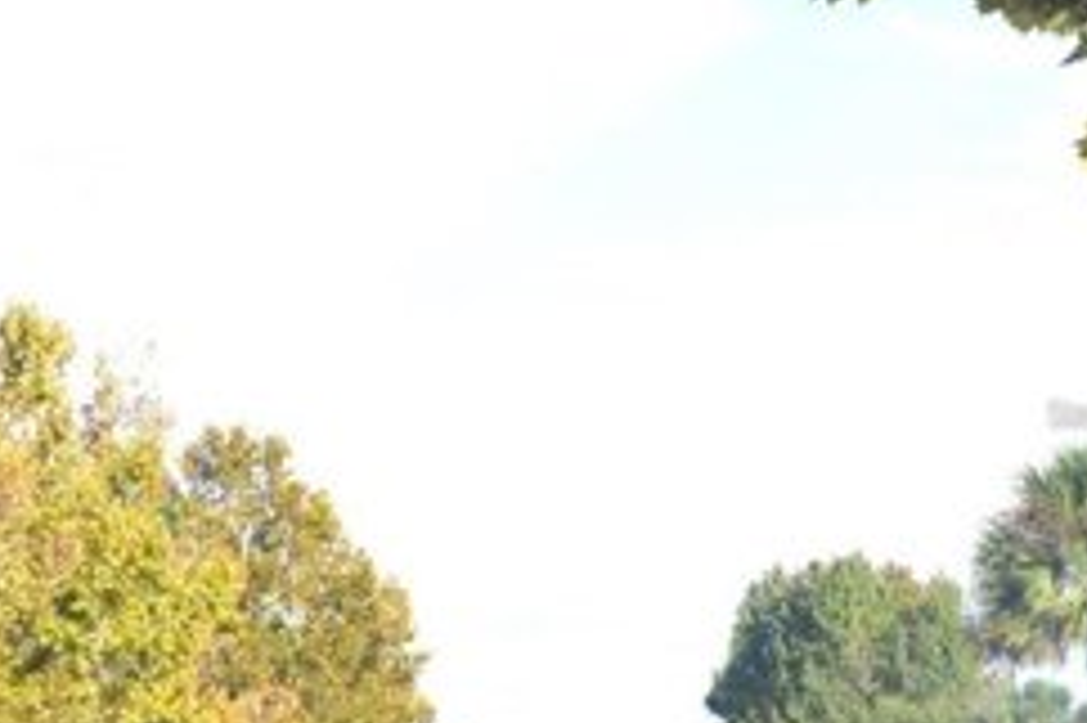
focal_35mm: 124
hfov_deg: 16.5
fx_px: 3741
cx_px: 305
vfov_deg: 11.0
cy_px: 413
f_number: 8
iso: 200
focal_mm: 50
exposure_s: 1/200
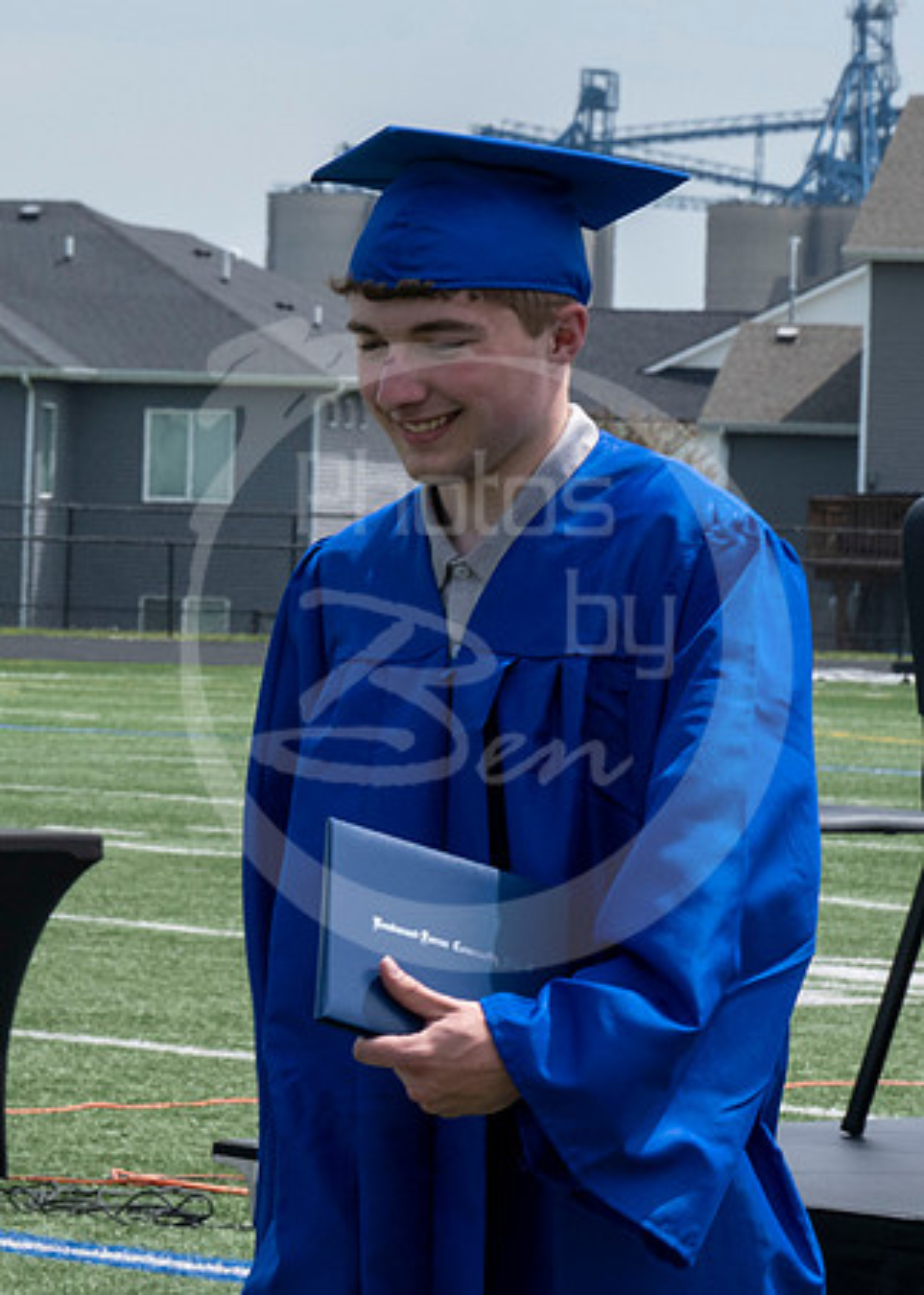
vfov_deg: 8.7
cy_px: 469
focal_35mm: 230
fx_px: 8463
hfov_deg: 6.2
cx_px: -294
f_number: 13
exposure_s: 1/250
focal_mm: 70
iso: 200
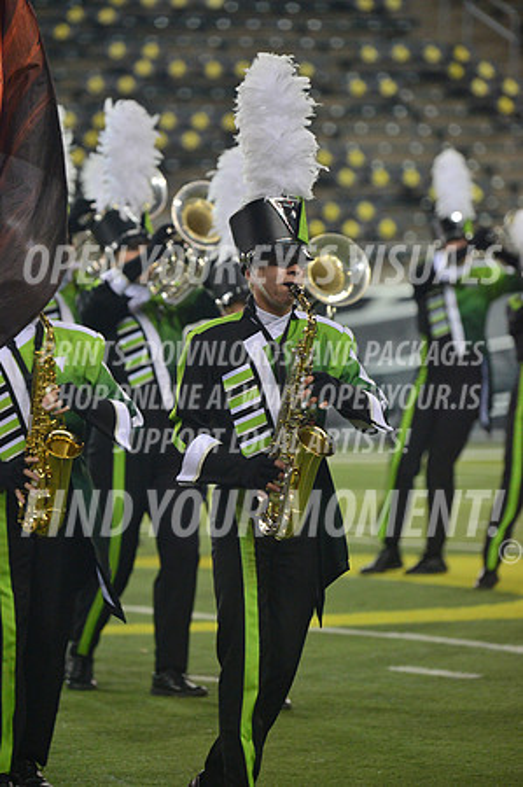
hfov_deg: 4.9
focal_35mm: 280
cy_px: 394
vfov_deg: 7.4
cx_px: 262
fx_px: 6115
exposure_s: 1/800
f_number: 5.6
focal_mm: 280
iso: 2000
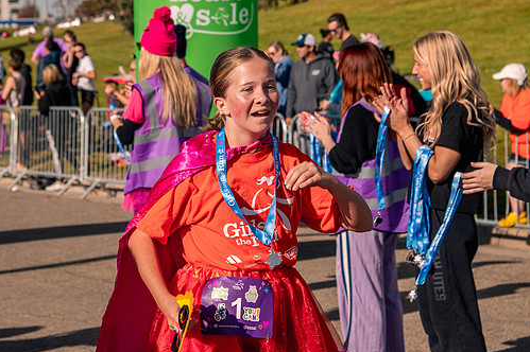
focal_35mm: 115
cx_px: 204
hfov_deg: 17.8
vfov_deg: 11.9
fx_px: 1692
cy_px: 68
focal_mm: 65
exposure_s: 1/1600
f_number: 5.6
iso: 200
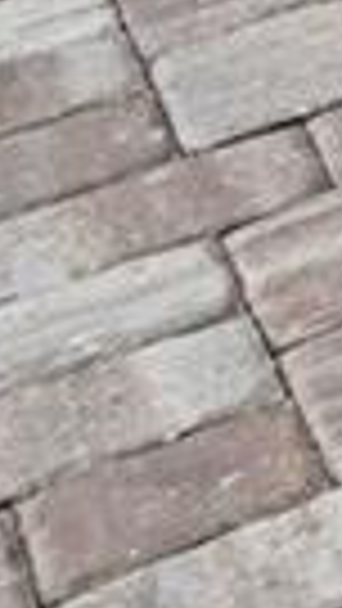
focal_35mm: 186
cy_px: -1446
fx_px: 2997
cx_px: 2826
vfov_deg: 8.7
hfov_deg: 3.7
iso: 100
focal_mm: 10
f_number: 8
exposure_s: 1/45
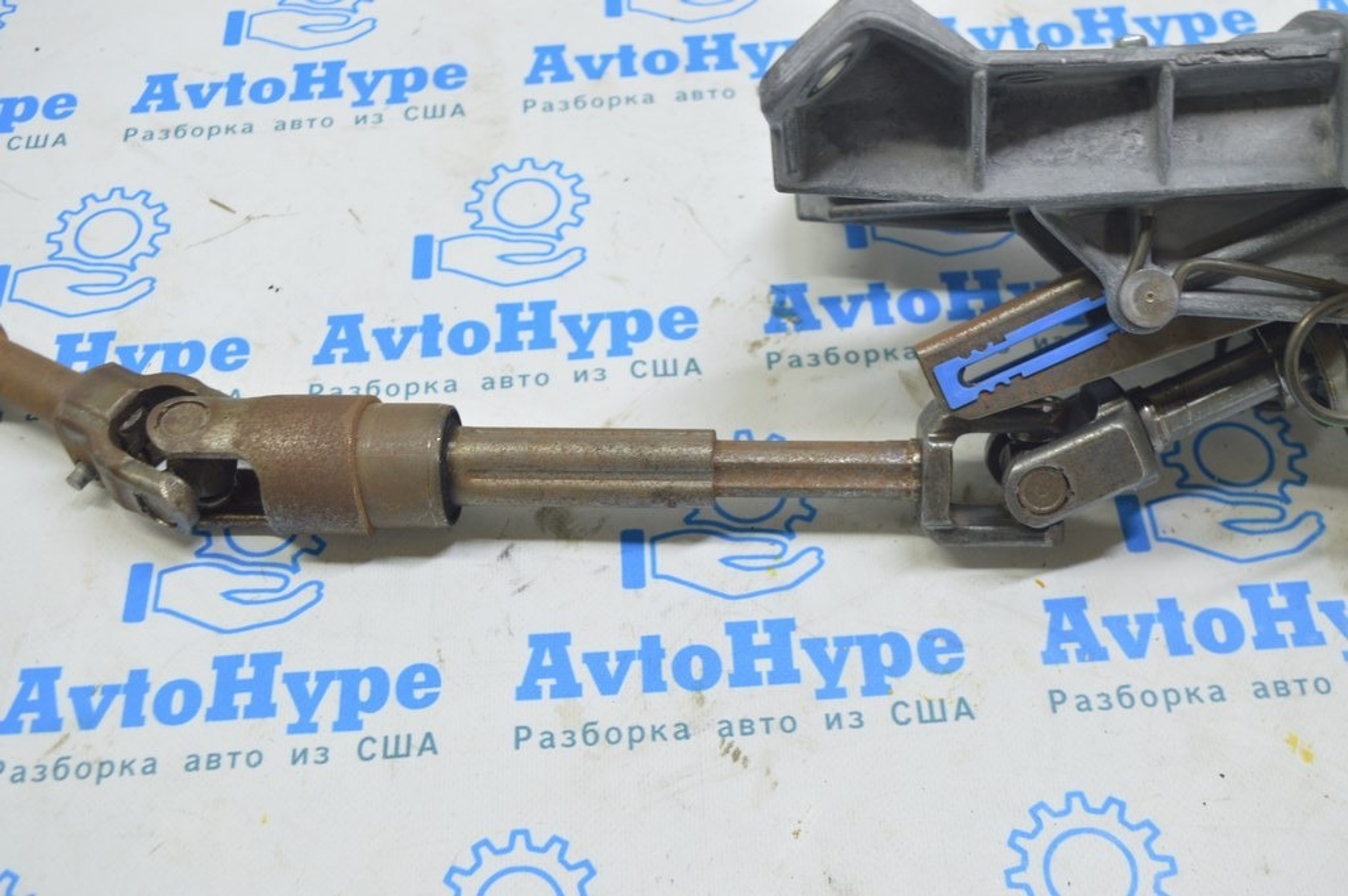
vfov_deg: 33.0
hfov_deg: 48.0
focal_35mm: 40
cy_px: 448
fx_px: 1515
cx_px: 674
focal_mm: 27
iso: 400
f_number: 5.6
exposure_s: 1/20
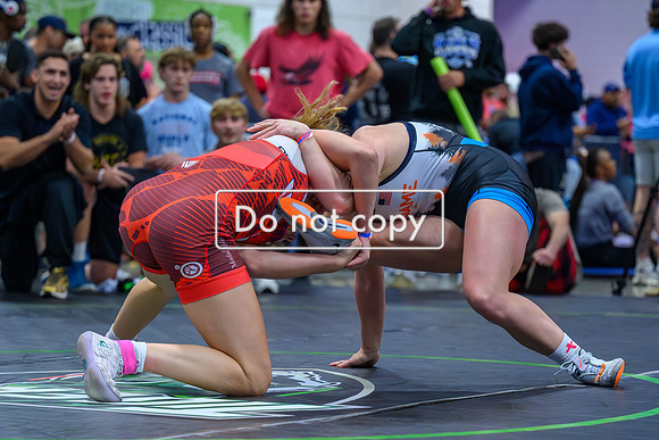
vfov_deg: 10.1
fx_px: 2478
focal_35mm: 135
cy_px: 277
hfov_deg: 15.1
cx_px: 374
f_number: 2.8
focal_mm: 90
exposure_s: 1/640
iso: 10000
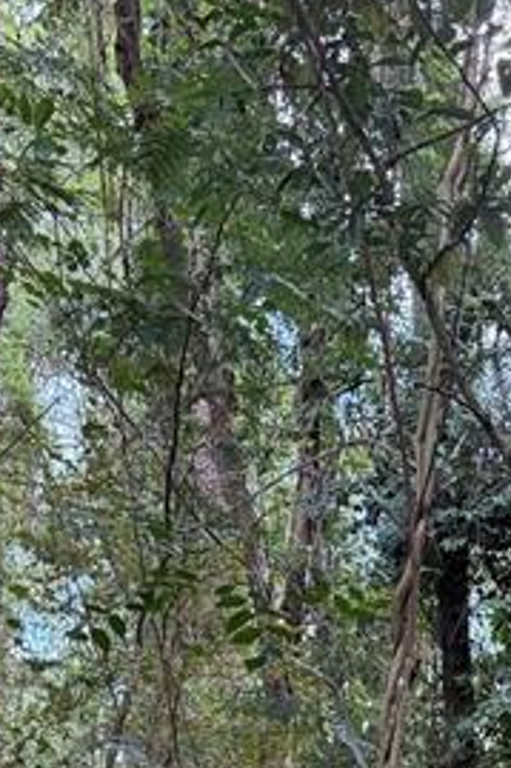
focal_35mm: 95
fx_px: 2025
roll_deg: -1.6
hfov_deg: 14.4
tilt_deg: +2.4
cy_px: 996
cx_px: 325
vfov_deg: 19.8
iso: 200
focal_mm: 6.76
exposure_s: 1/144
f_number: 1.78
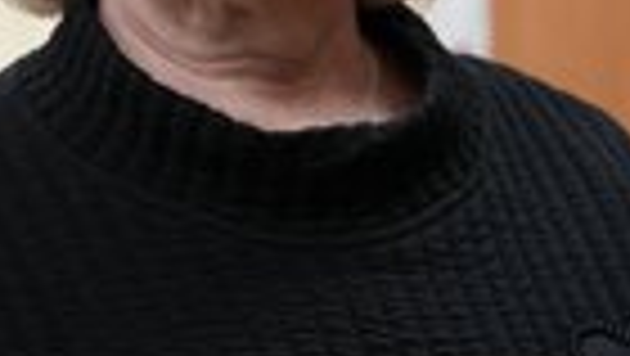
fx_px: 3611
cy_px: -61
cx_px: 423
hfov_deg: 10.0
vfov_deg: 5.6
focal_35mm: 216
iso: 1250
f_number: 4
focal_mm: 72
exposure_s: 1/160
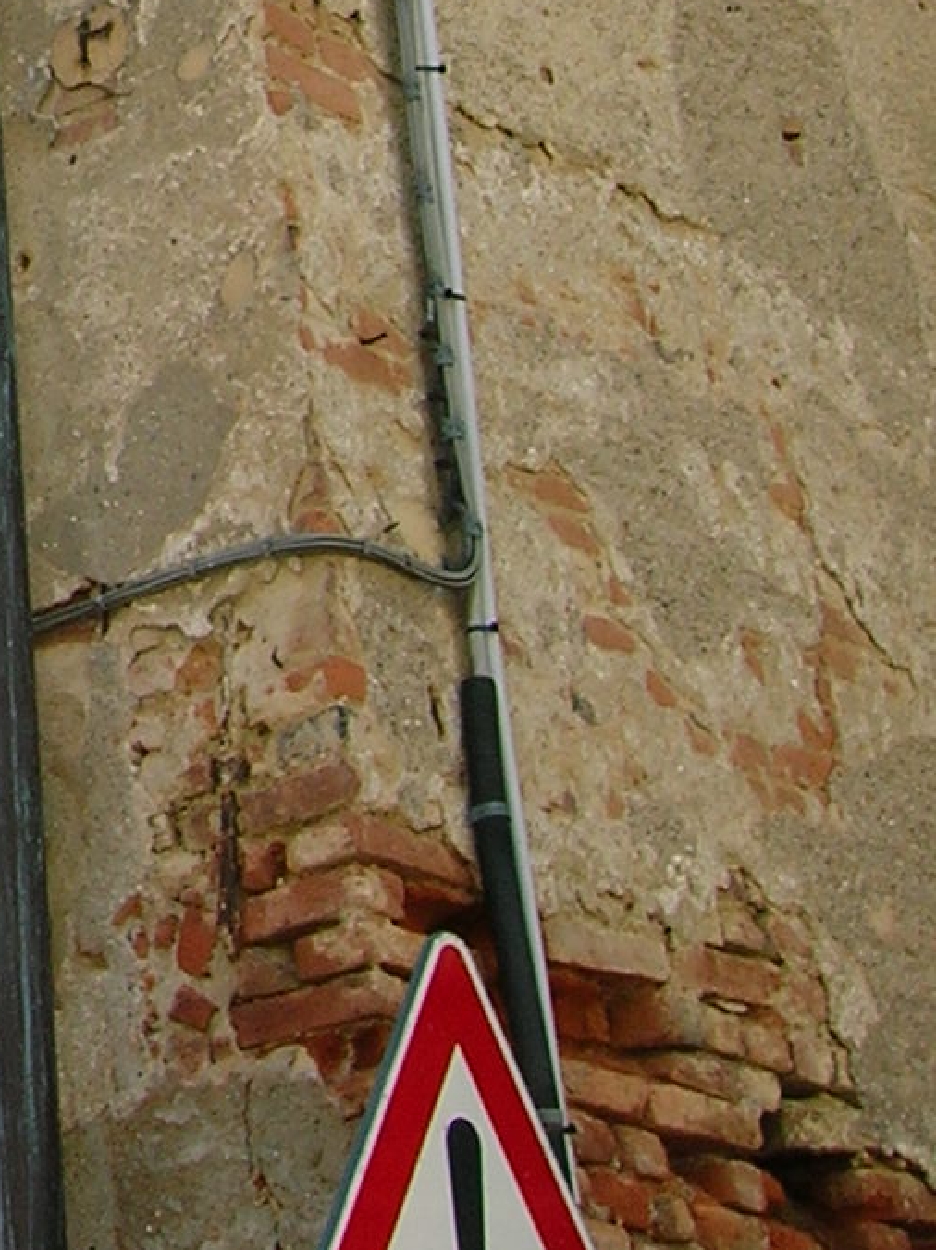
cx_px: -633
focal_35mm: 115
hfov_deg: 12.0
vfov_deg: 16.5
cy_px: -216
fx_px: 4151
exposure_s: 1/86.1
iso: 50
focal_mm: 5.7
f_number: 4.9
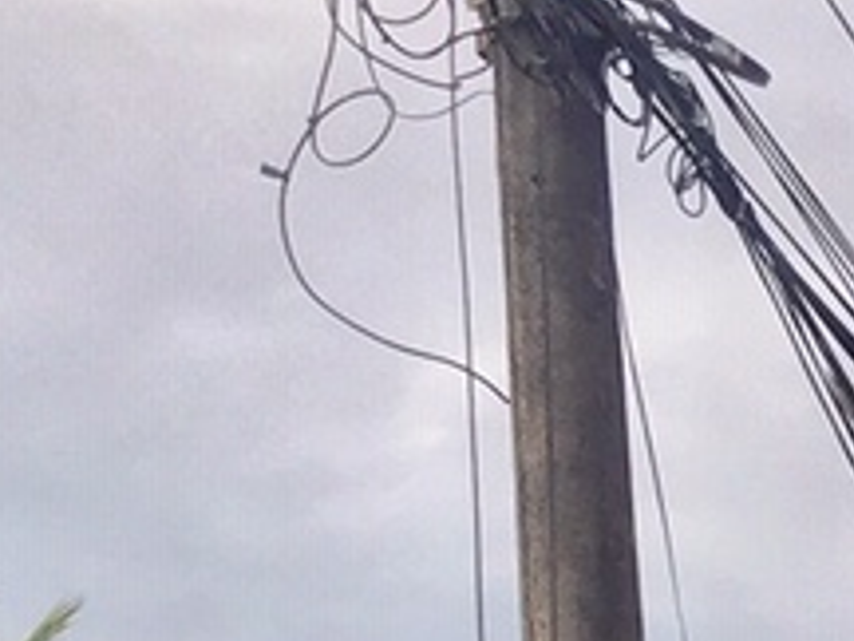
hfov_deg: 10.6
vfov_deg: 7.7
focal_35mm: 172
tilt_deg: -1.0
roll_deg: +0.5
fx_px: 4243
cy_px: 1800
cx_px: 1696
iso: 32
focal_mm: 4.15
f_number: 2.2
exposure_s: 1/350
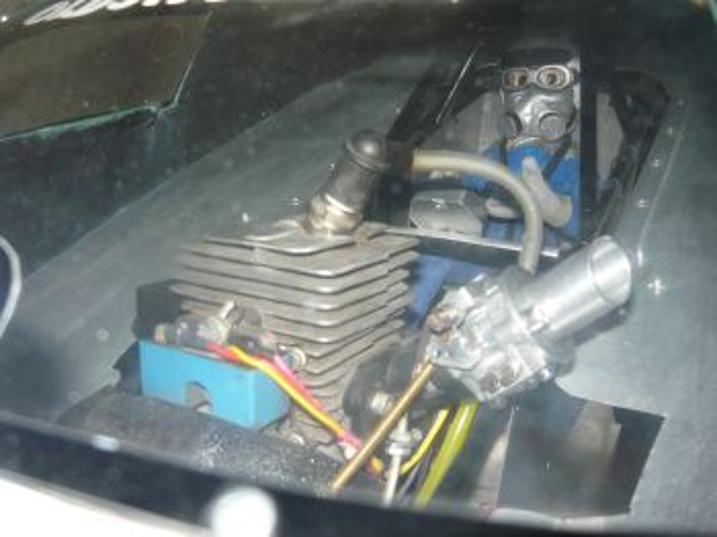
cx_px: 358
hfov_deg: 55.4
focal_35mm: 33
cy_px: 268
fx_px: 683
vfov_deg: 42.9
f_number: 2.8
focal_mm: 5.5
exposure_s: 1/30
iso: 100
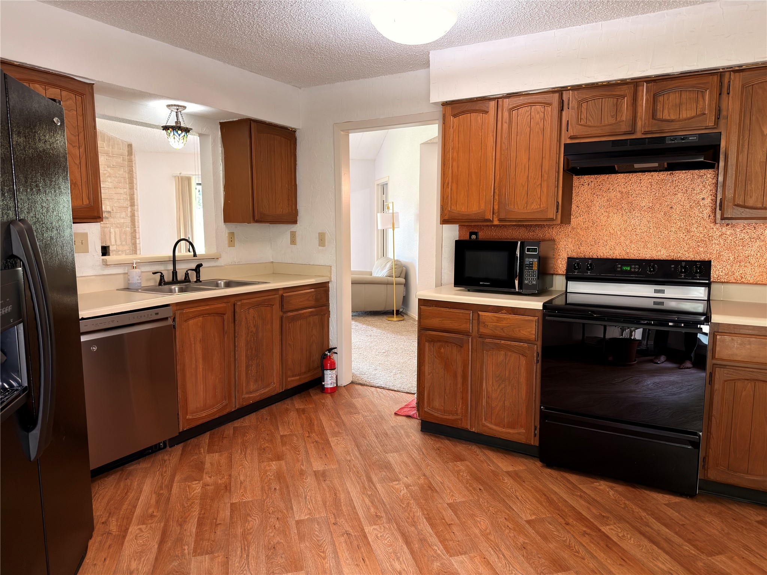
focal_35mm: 24
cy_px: 288
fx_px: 532
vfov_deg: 56.8
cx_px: 384
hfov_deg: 71.6
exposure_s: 1/60
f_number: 1.78
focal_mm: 6.76
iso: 250
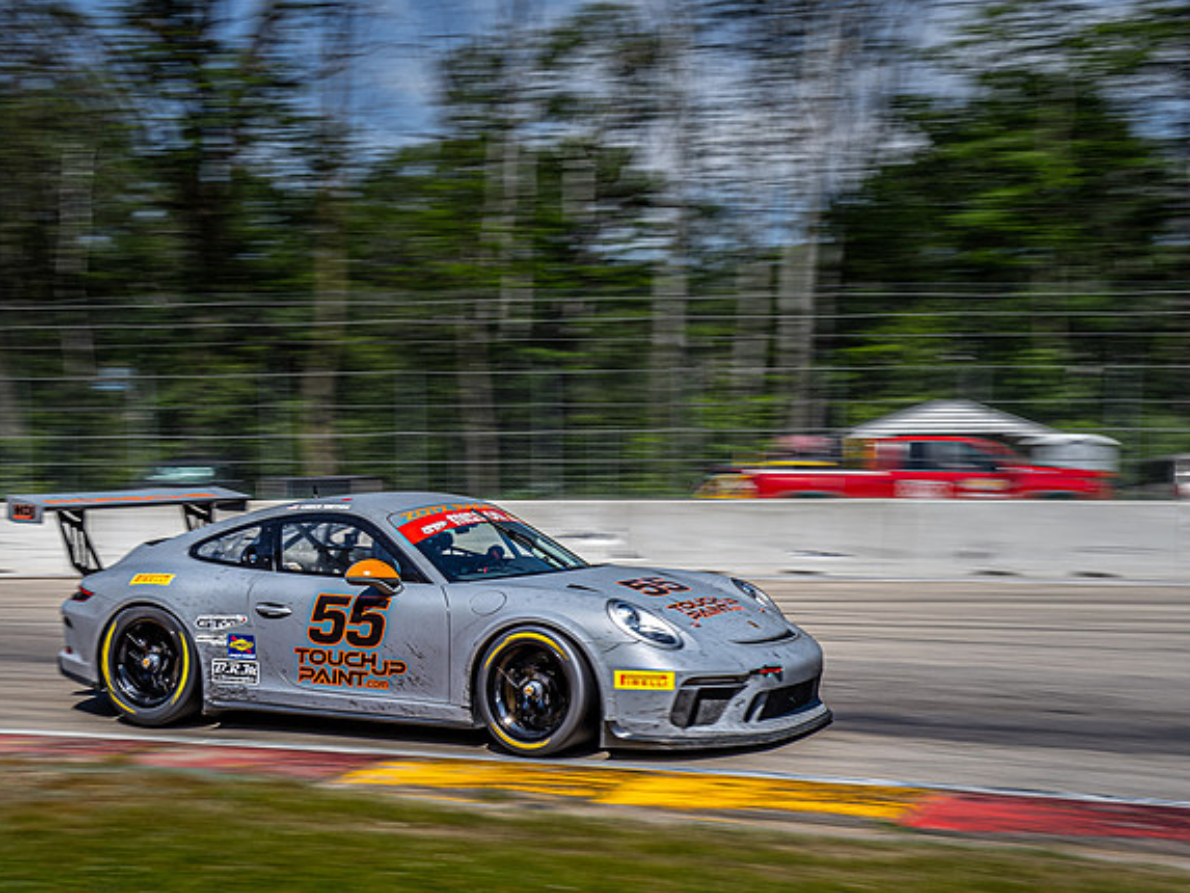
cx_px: 510
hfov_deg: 34.9
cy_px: 507
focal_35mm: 55
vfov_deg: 26.5
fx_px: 1891
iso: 64
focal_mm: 24
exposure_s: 1/125
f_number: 11
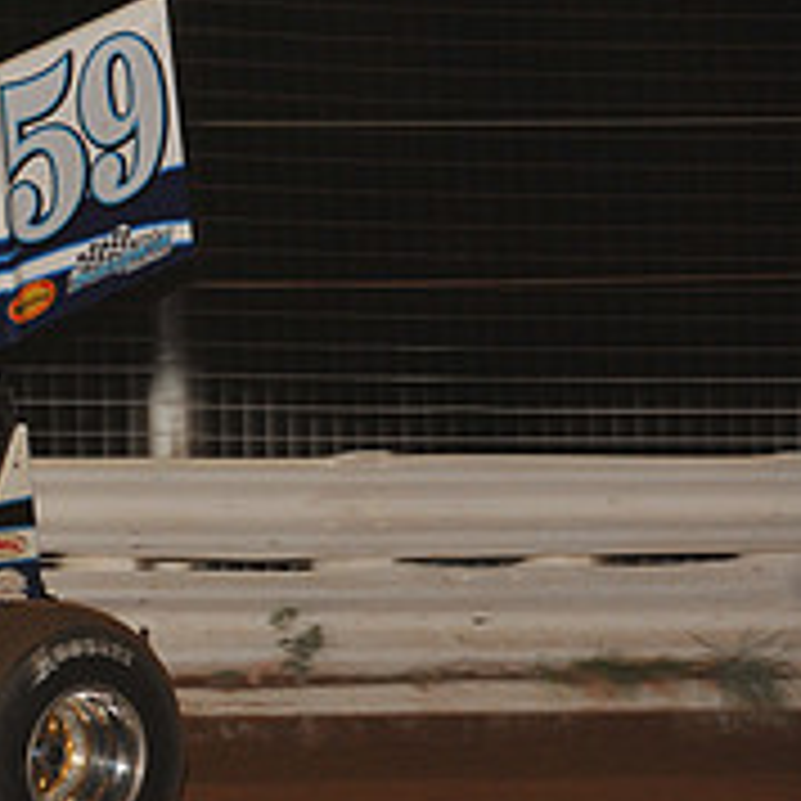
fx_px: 10524
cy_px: 558
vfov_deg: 4.4
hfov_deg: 4.3
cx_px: -464
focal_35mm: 402
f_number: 6.3
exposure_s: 1/320
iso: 1250
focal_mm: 145
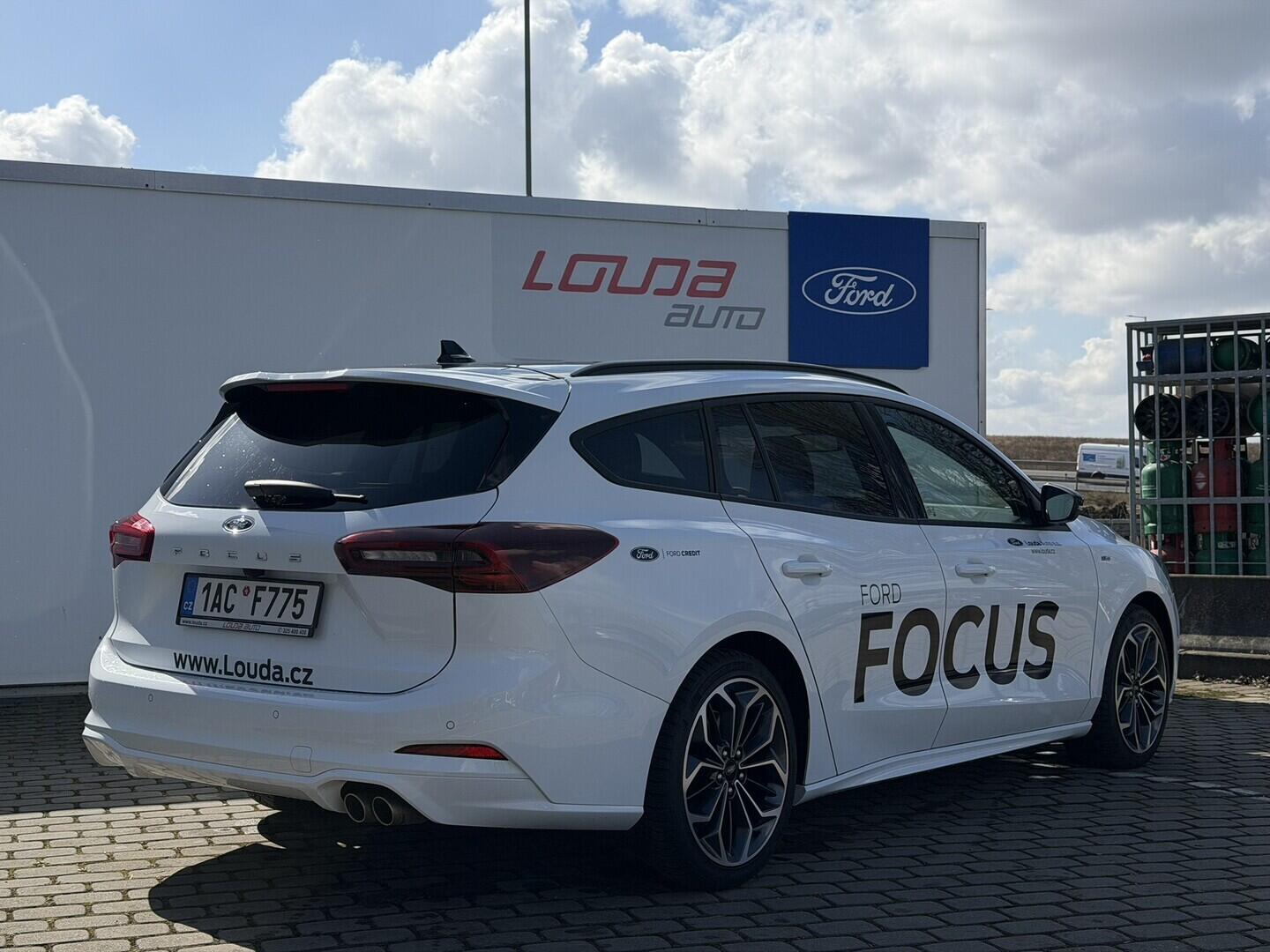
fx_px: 1761
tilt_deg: +0.5
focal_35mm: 48
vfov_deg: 30.3
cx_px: 635
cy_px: 476
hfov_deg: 39.7
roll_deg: +0.5
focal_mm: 6.76
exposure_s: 1/7874
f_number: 1.78
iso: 64
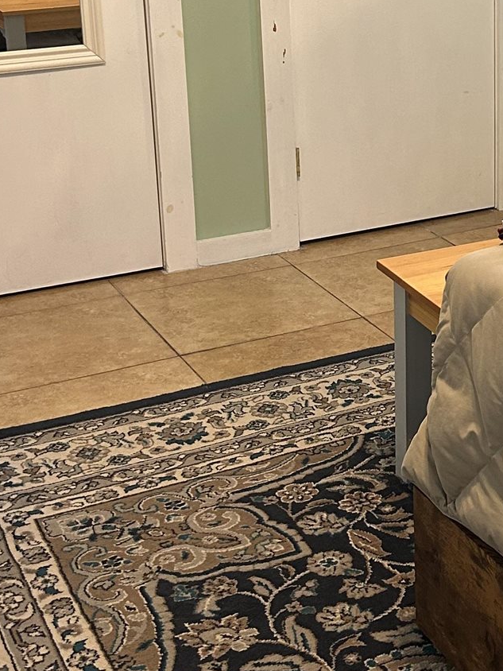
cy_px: 181
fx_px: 1376
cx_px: 601
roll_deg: -1.4
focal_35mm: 71
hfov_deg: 19.5
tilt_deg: -16.7
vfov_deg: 27.1
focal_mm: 5.7
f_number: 1.5
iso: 200
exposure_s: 1/60
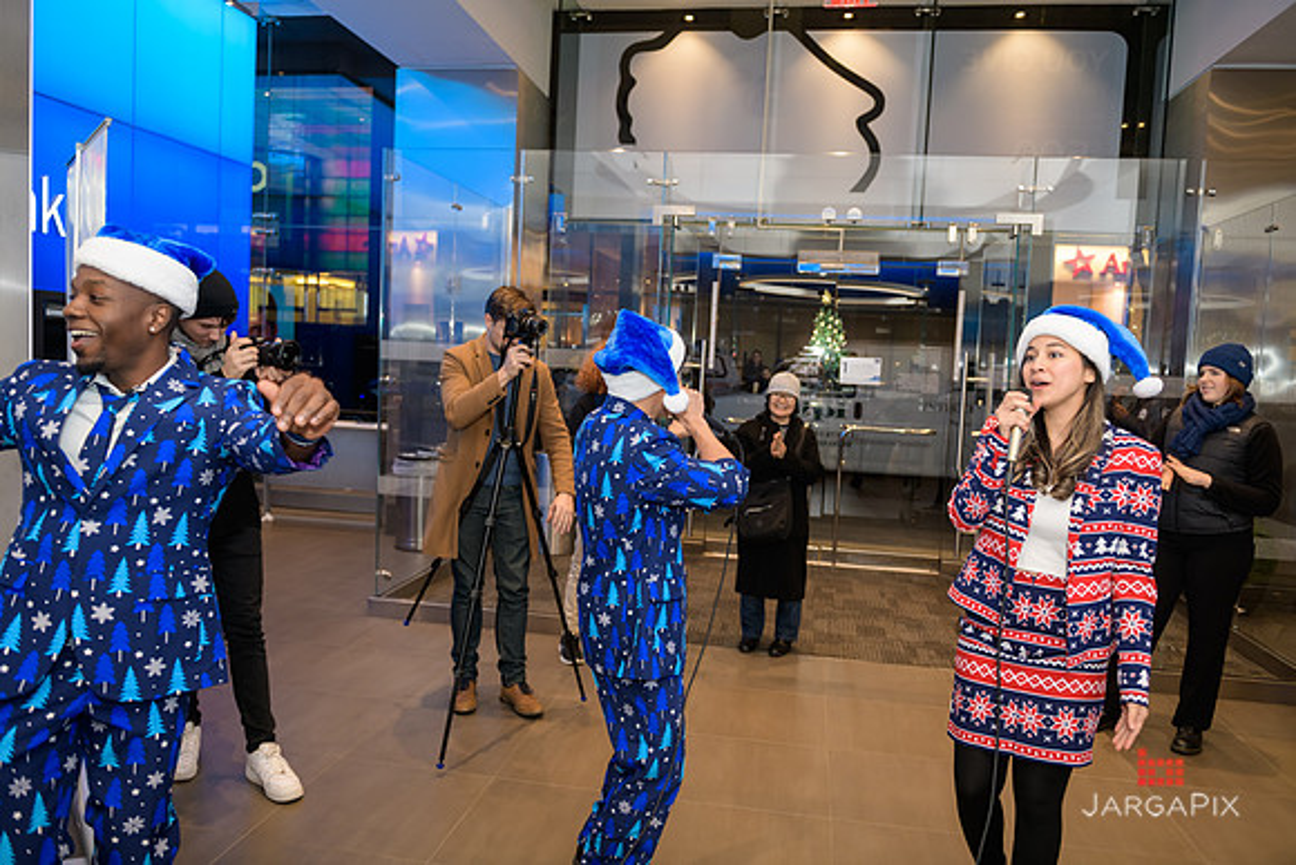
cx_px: 648
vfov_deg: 49.6
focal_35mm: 26
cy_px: 432
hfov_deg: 69.4
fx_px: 936
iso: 400
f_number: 3.2
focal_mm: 26
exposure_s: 1/125
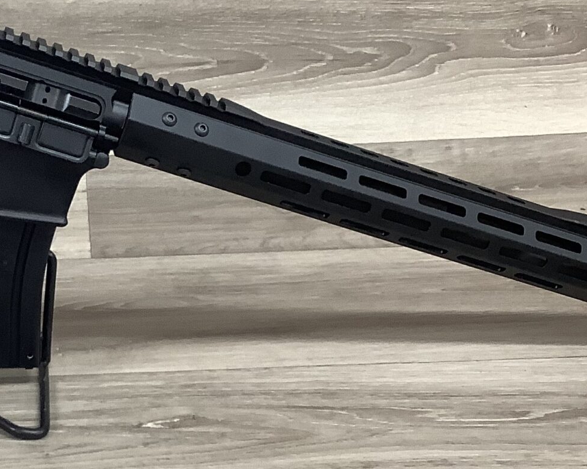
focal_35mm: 79
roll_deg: +2.1
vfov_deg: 19.4
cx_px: 73
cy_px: 240
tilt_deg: -21.6
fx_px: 1372
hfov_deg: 23.6
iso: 125
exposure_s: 1/60
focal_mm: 3.3
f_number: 2.4
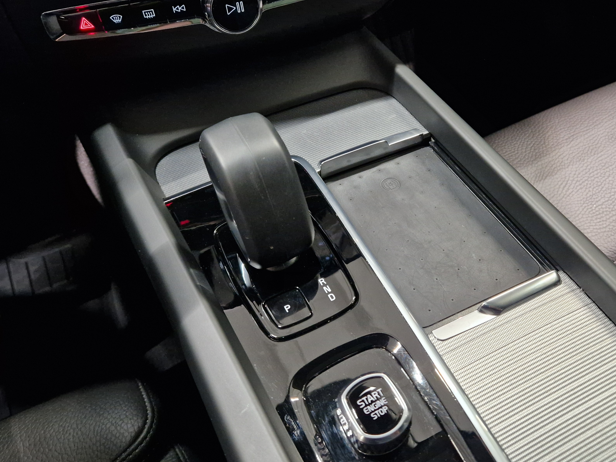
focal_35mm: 29
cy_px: 229
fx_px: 516
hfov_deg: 61.4
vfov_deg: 48.2
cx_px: 351
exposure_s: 1/100
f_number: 1.8
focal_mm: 5.4
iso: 640
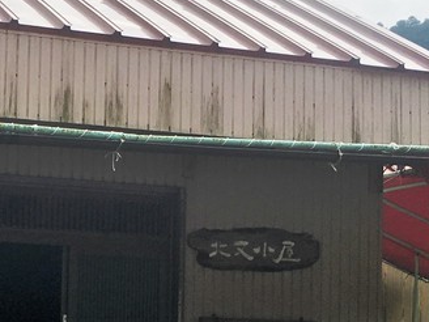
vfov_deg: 13.9
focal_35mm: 106
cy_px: 263
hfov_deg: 18.0
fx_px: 1314
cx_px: -10
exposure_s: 1/1748
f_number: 2.2
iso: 25
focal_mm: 4.15
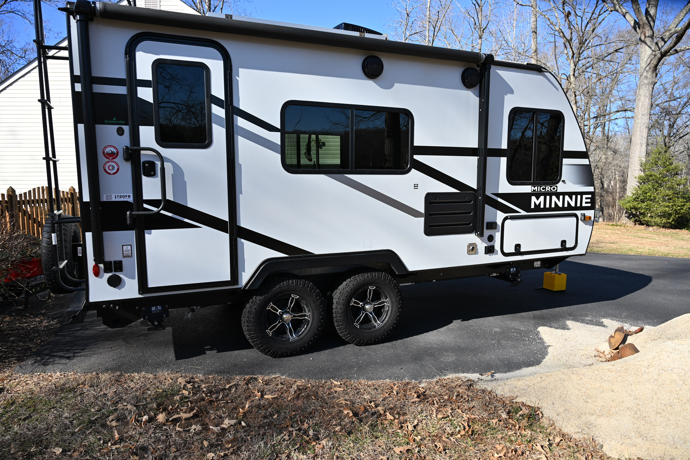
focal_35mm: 24
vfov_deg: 53.1
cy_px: 230
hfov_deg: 73.7
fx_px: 460
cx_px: 345
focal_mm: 24
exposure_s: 1/250
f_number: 5.6
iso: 100
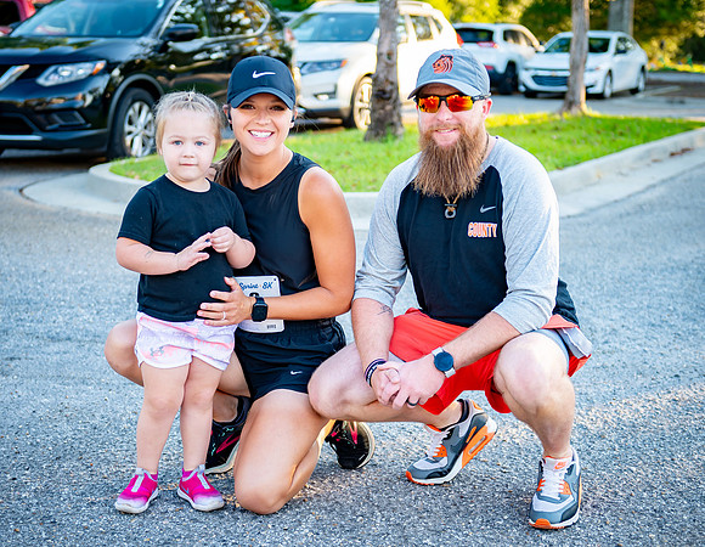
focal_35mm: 63
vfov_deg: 23.8
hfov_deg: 30.4
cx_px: 335
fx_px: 1297
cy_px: 273
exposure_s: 1/125
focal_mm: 50
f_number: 2.8
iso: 100
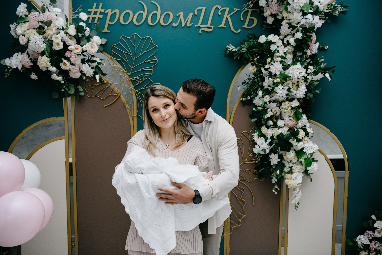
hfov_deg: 56.6
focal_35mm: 33
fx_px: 355
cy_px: 128
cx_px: 191
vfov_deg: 39.5
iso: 320
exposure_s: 1/160
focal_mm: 32
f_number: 3.5
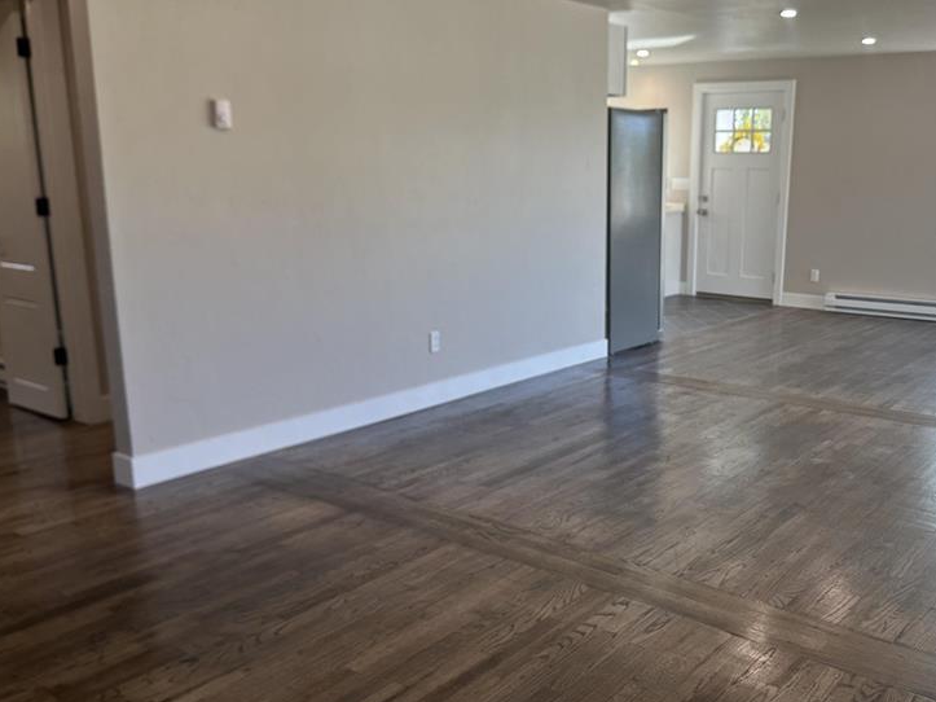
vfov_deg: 41.8
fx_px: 919
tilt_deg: -13.3
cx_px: 614
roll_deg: -1.4
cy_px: 363
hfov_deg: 53.1
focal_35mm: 34
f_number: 1.78
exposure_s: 1/125
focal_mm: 6.86
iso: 50
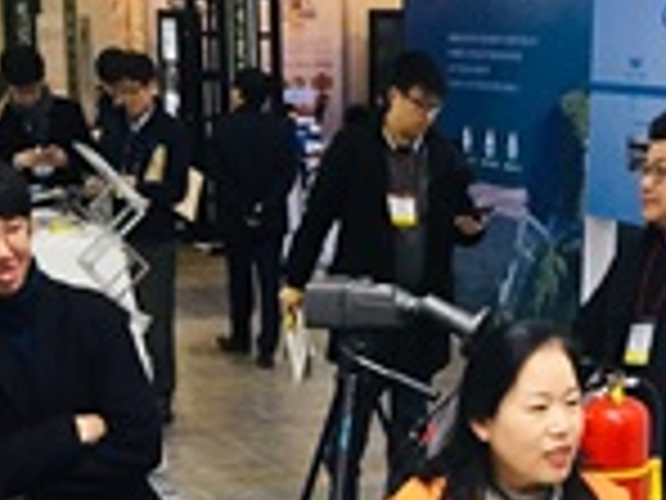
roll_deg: -0.9
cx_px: 392
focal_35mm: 98
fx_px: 1885
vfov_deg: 13.8
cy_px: 827
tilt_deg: -23.0
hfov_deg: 20.0
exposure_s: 1/30
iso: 40
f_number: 2.2
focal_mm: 4.15
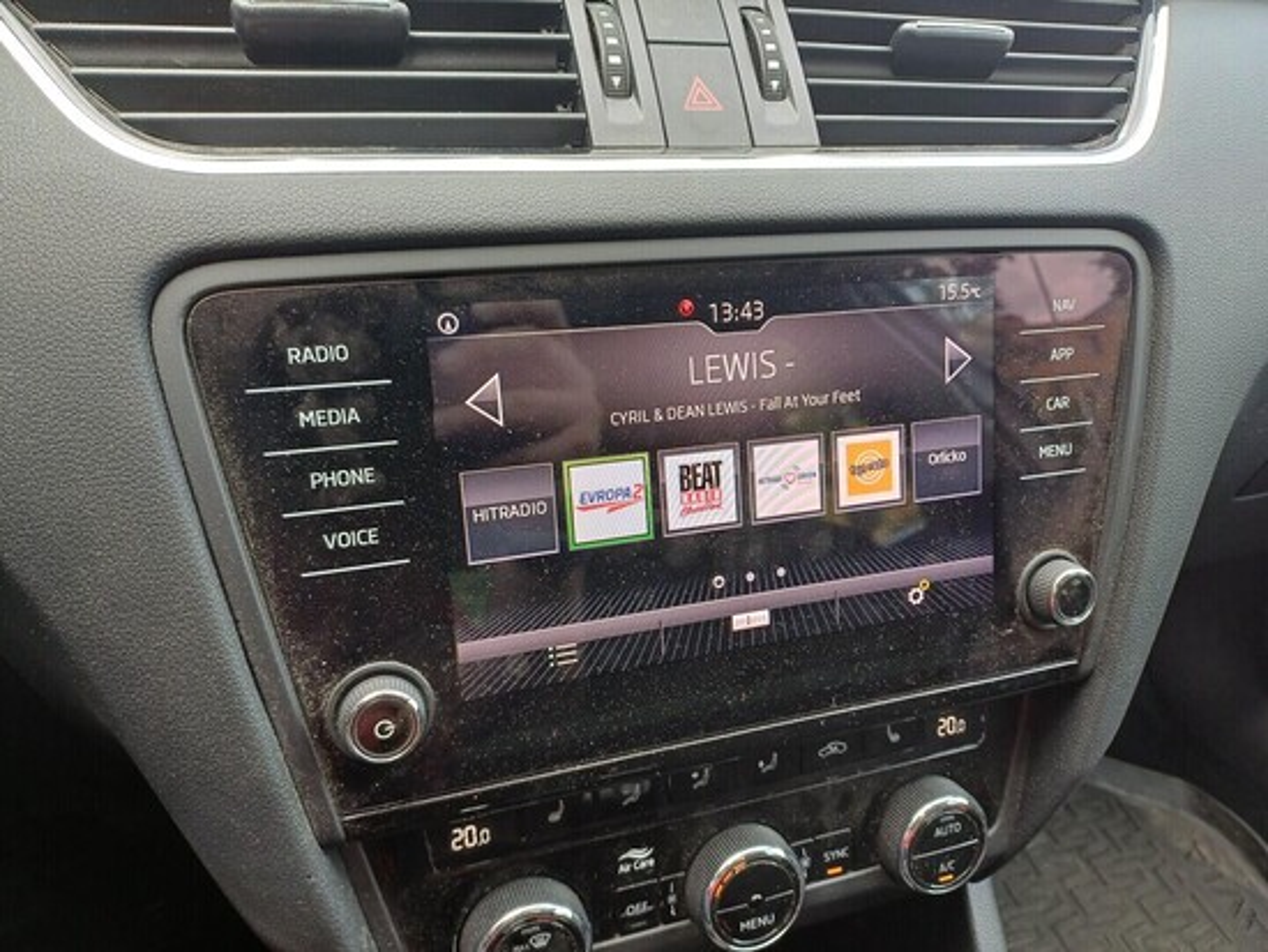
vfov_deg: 54.9
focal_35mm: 25
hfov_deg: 69.4
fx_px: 916
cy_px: 476
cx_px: 634
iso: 64
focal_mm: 4.65
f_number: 1.8
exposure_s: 1/50
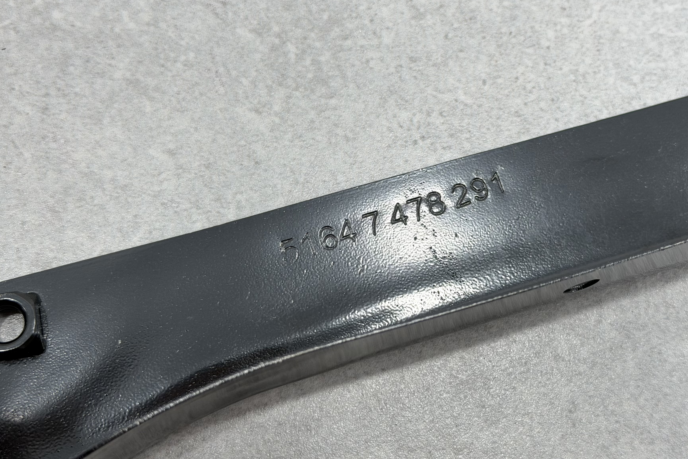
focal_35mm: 50
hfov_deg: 39.6
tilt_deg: -74.7
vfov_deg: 27.0
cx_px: 344
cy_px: 229
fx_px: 955
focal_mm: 6.76
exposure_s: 1/157
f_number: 1.78
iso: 50
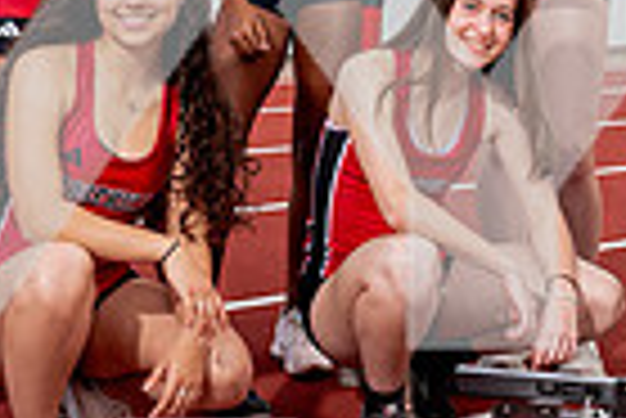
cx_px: 671
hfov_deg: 21.1
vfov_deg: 14.9
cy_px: 115
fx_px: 1601
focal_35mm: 92
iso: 100
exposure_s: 1/250
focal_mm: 22
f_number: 4
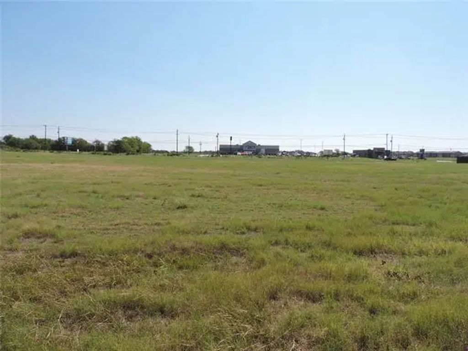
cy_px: 176
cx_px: 234
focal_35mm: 24
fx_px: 324
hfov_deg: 71.6
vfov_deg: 56.8
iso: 100
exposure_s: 1/1250
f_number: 3.7
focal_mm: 4.3
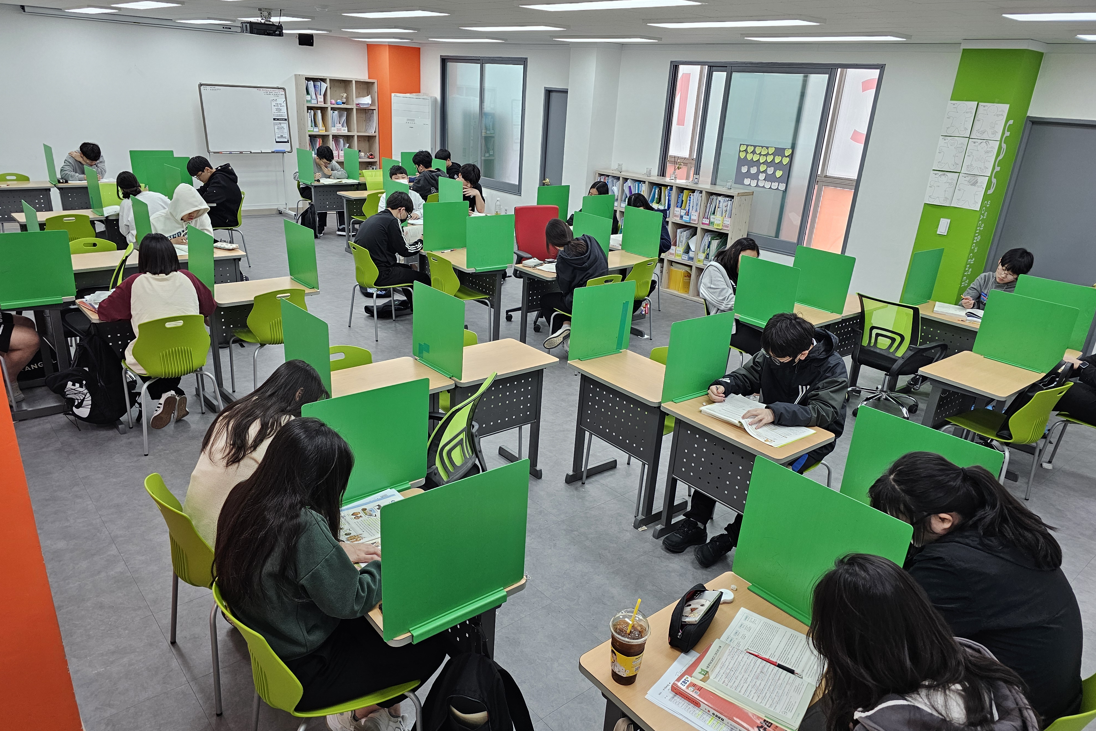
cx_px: 547
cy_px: 379
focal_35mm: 24
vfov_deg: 53.1
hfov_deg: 73.7
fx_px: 731
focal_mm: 6.3
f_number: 1.7
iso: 160
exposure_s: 1/207
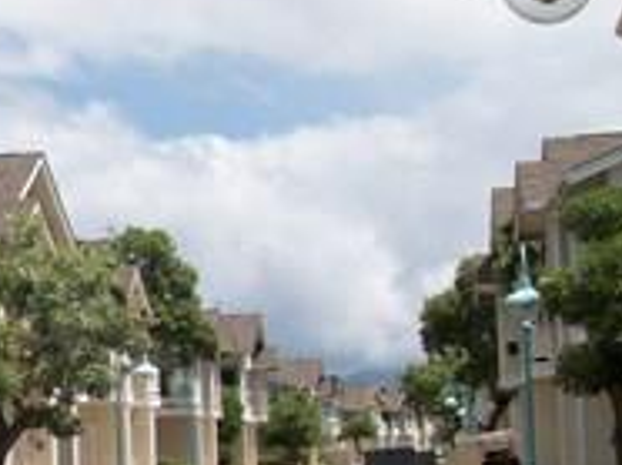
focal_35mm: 117
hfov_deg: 16.1
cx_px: -161
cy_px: 535
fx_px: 2100
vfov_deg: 12.4
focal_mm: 5.7
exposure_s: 1/420
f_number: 5.5
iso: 64
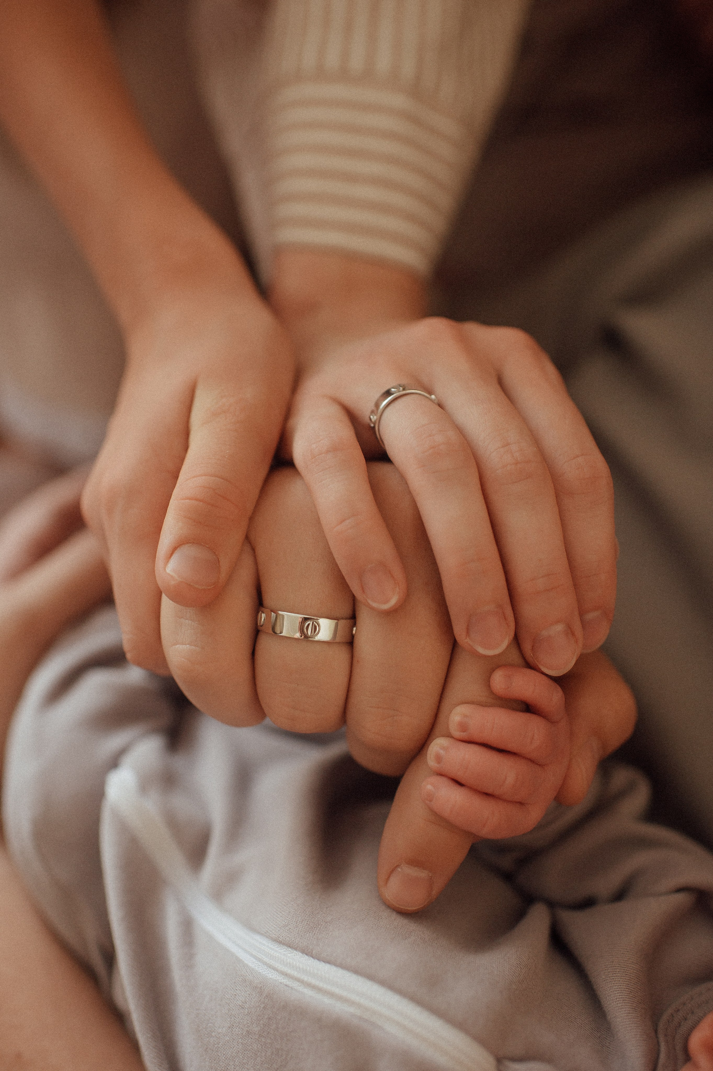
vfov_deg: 54.5
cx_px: 356
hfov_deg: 37.8
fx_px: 1041
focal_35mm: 35
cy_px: 536
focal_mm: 35
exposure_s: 1/250
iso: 800
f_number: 2.8
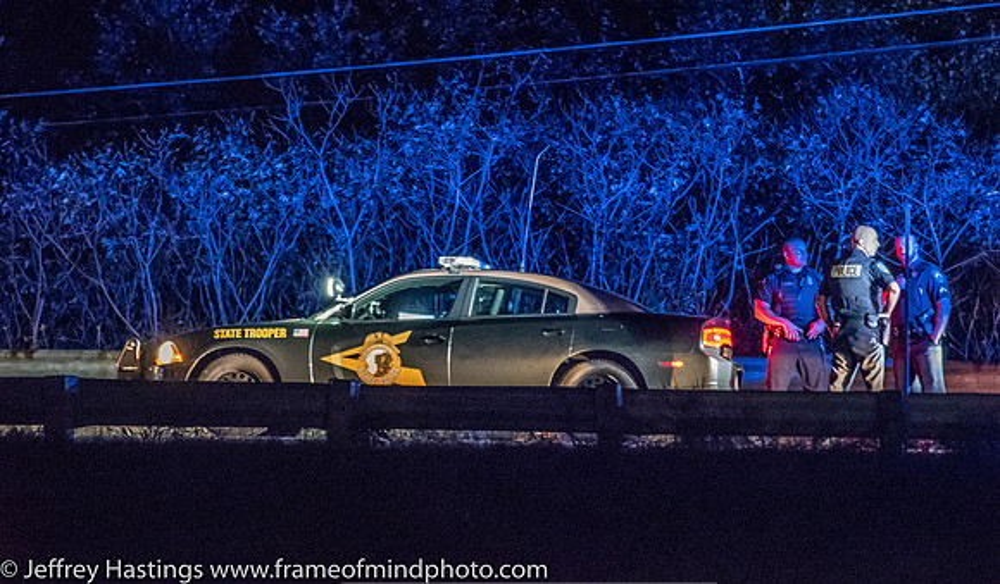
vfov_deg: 4.5
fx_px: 7369
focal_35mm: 275
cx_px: 499
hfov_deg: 7.8
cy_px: 264
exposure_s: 1/25
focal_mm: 175
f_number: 5.3
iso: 16000
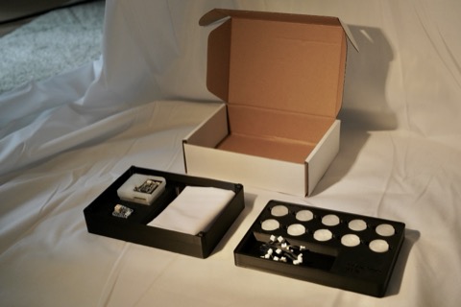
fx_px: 640
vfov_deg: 27.0
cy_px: 154
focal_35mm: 50
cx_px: 230
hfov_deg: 39.6
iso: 5000
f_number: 5.6
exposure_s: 1/1600
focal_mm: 50
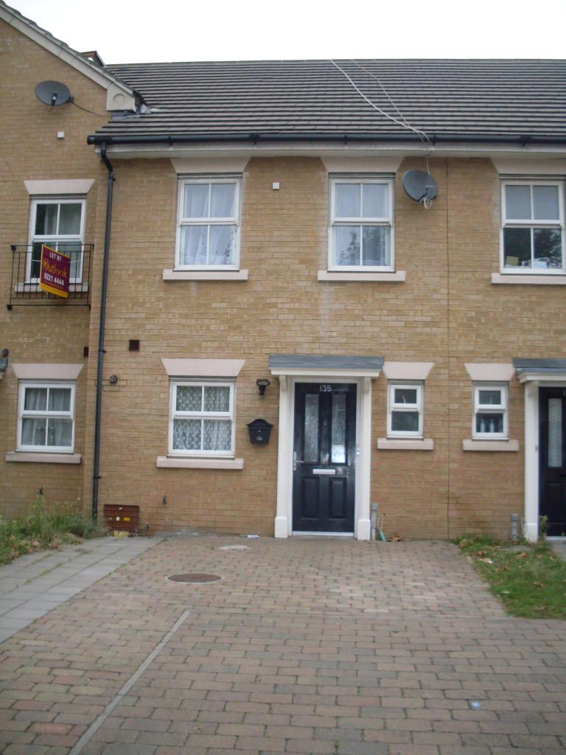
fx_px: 828
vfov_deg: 49.0
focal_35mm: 38
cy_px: 378
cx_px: 283
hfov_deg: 37.7
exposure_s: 1/250
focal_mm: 6.3
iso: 120
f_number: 2.8
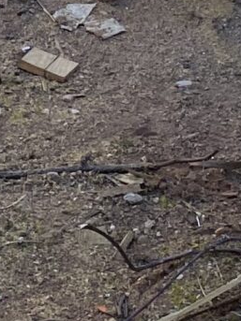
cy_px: -506
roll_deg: +0.6
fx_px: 1802
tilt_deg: -11.9
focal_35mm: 194
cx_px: -173
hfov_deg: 7.5
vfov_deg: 9.0
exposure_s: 1/1377
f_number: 1.8
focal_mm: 4.25
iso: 32
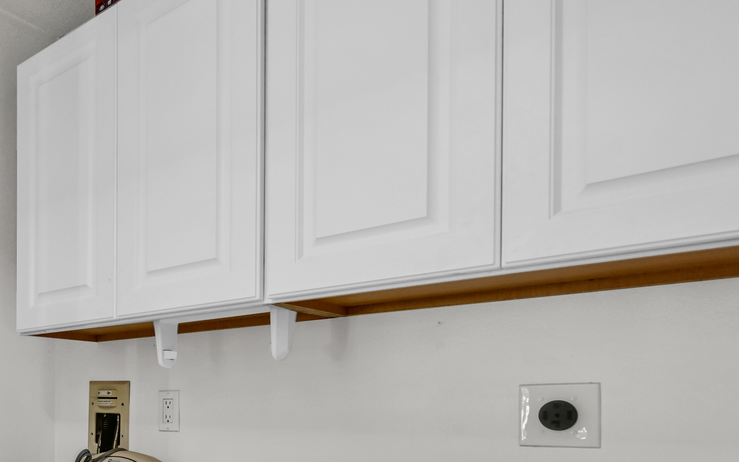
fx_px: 644
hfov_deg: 49.9
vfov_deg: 37.0
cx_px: 20
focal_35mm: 32
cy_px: 413
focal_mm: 14
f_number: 8
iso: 250
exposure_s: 1/320
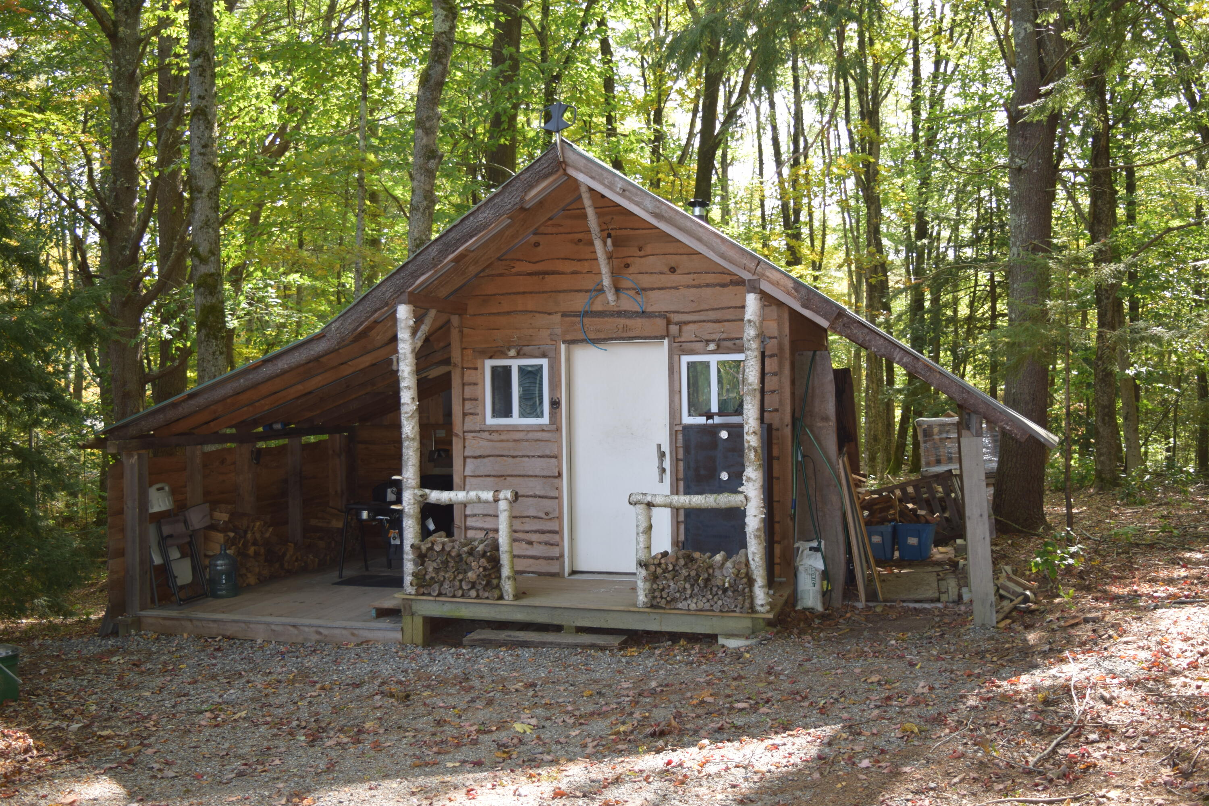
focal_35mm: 33
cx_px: 604
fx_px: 1108
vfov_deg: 40.0
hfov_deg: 57.2
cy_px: 403
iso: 125
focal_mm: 22
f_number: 3.8
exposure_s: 1/60
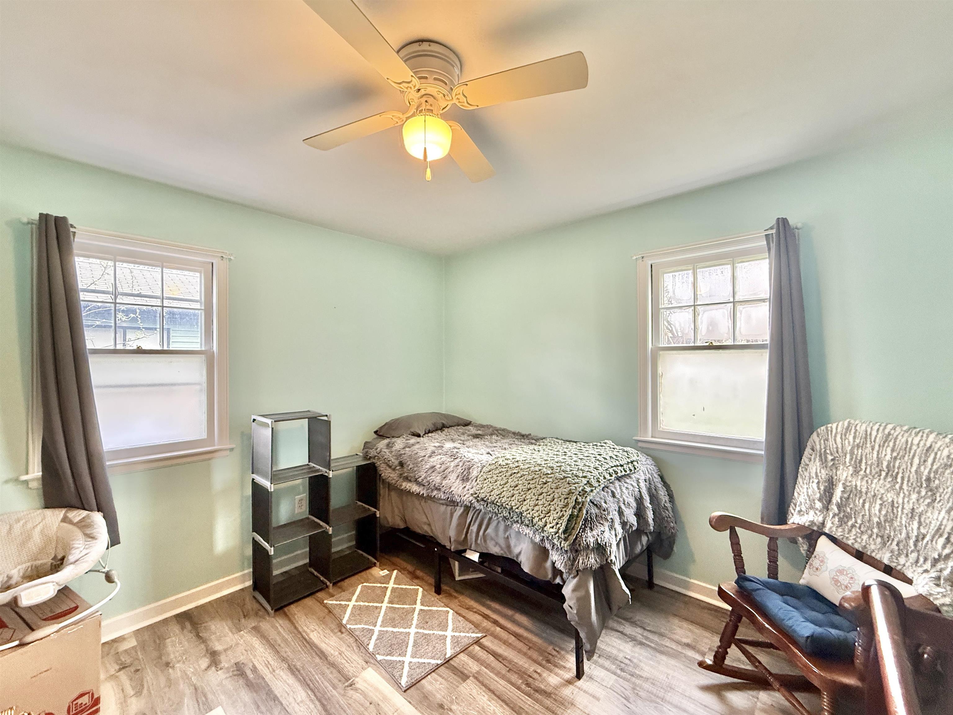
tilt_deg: +0.3
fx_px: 385
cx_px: 476
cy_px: 358
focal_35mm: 14
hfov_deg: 102.1
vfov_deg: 85.7
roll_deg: -0.8
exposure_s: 1/81
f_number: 2.2
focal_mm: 2.22
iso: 320
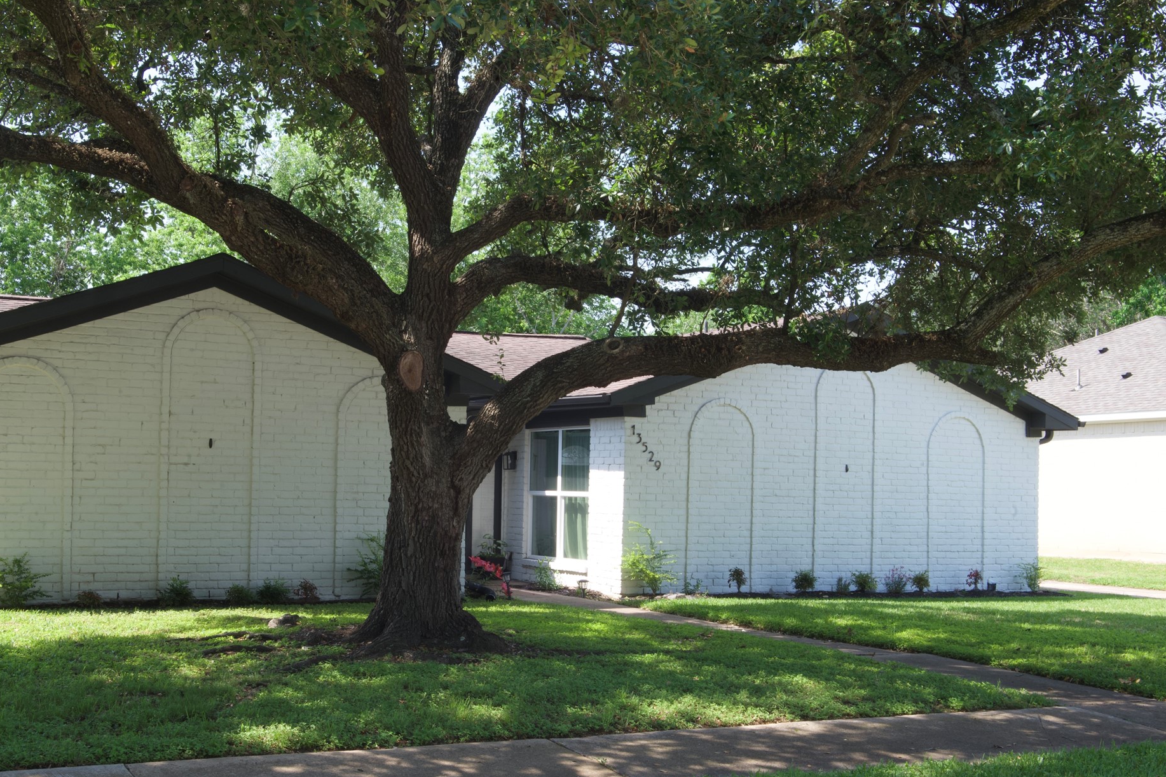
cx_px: 493
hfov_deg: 43.5
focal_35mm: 45
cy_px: 449
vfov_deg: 29.8
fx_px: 1457
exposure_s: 1/15
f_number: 25
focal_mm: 38
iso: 200
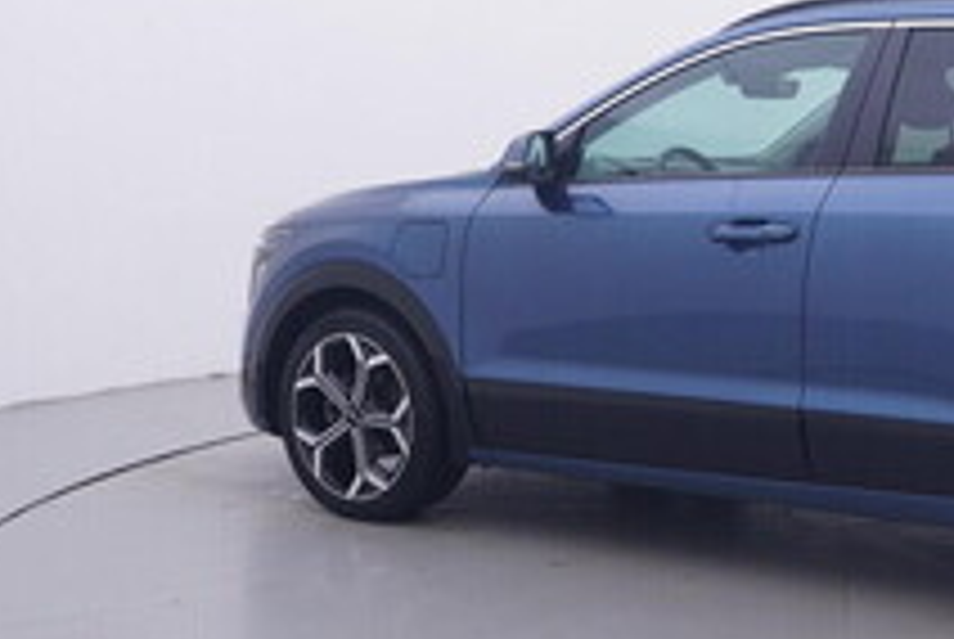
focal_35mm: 58
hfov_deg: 32.7
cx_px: 839
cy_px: 205
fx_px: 1547
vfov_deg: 23.2
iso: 200
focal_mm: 15
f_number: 5
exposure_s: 1/80
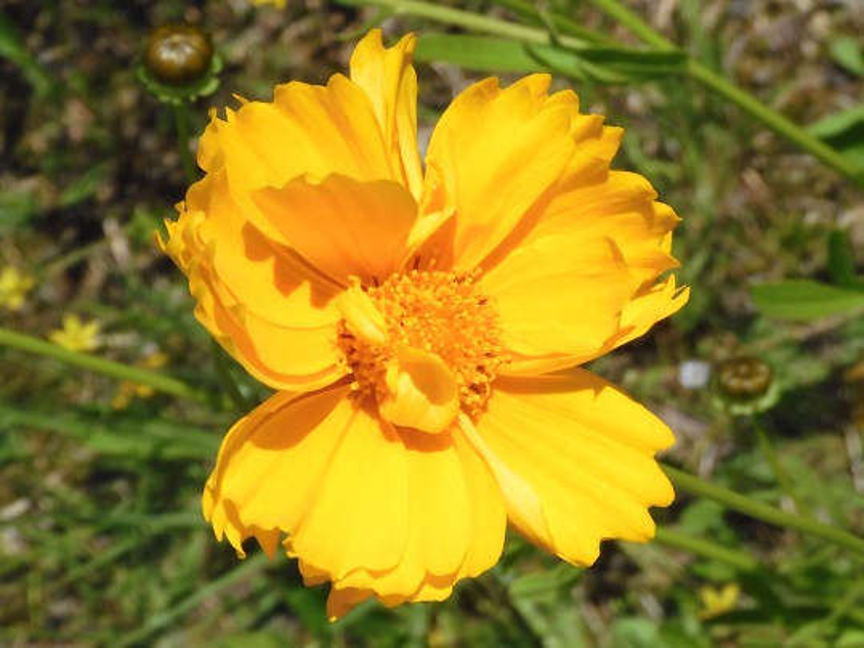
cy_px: 324
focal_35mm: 65
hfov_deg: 29.8
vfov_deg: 22.6
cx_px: 432
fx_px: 1622
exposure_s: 1/1600
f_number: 4.5
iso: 100
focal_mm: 11.6
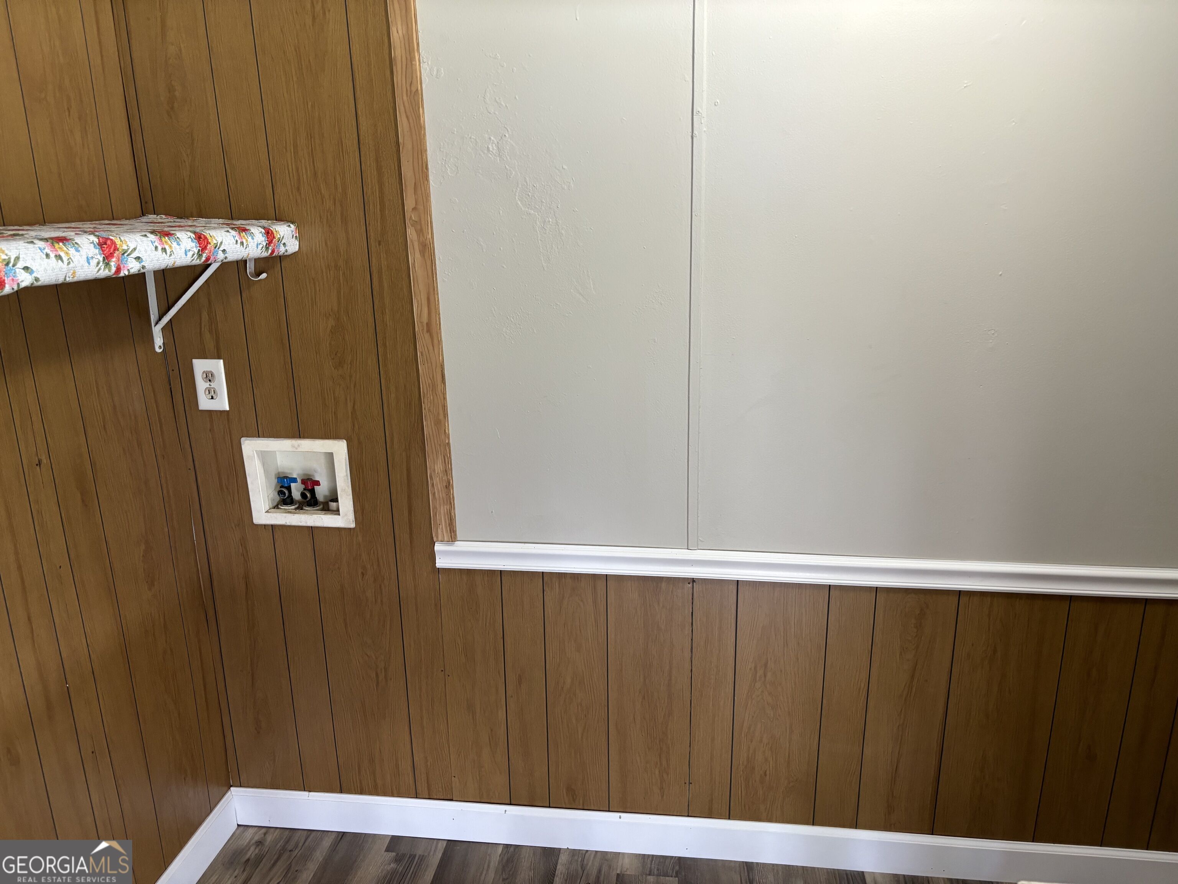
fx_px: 885
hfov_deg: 67.3
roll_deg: +1.2
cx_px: 589
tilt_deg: -15.3
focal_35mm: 26
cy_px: 442
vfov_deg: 53.1
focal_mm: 5.96
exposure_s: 1/60
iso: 200
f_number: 1.6
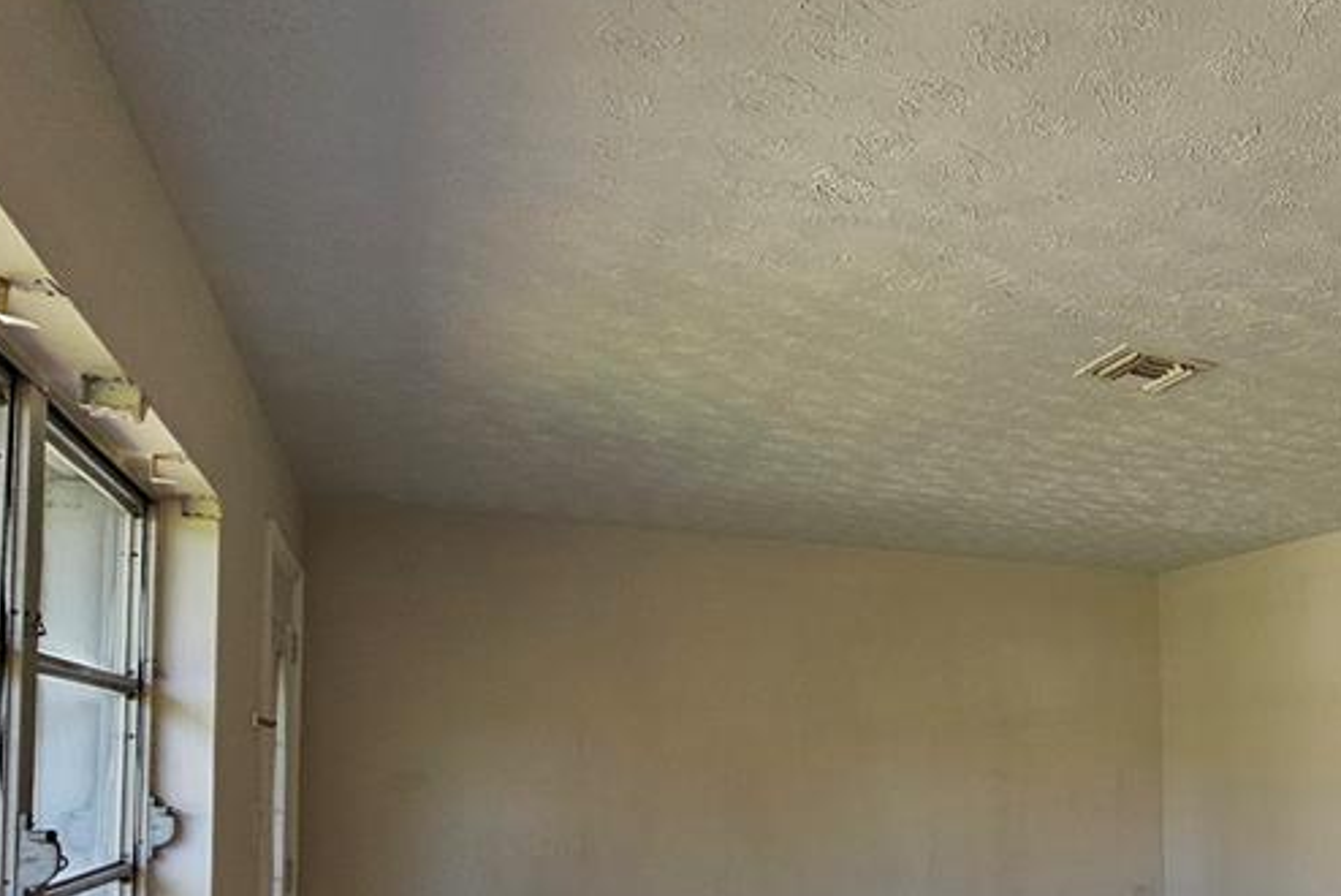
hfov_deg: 57.3
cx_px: 1181
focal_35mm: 28
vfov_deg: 44.4
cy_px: 703
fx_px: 1044
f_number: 2.2
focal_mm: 2.2
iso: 80
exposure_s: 1/120
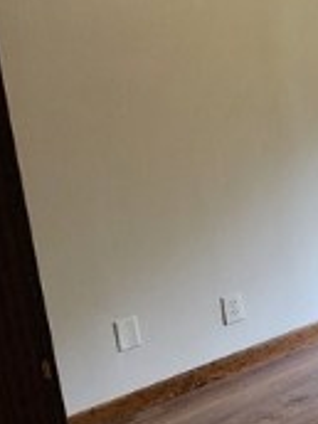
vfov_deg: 33.2
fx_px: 710
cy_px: 177
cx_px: 663
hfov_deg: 17.1
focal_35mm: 58
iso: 320
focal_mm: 2.2
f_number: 2.2
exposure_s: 1/40
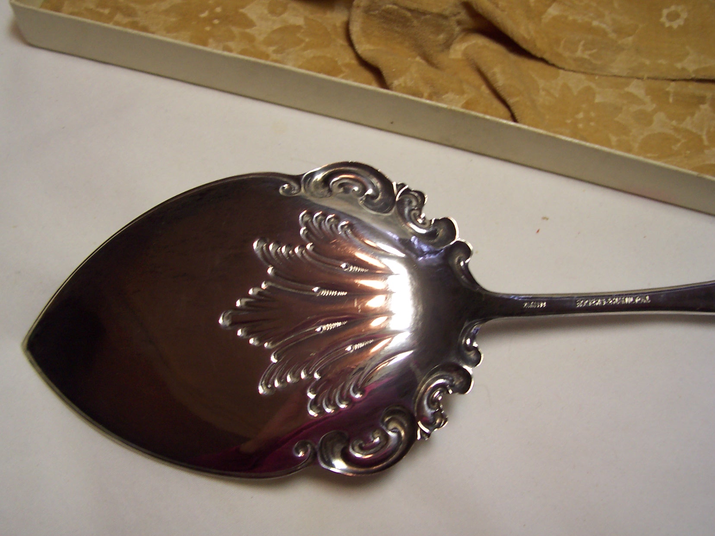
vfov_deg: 38.7
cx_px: 358
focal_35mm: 37
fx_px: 764
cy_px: 268
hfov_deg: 50.1
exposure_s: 1/60
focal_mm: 5.6
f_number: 2.8
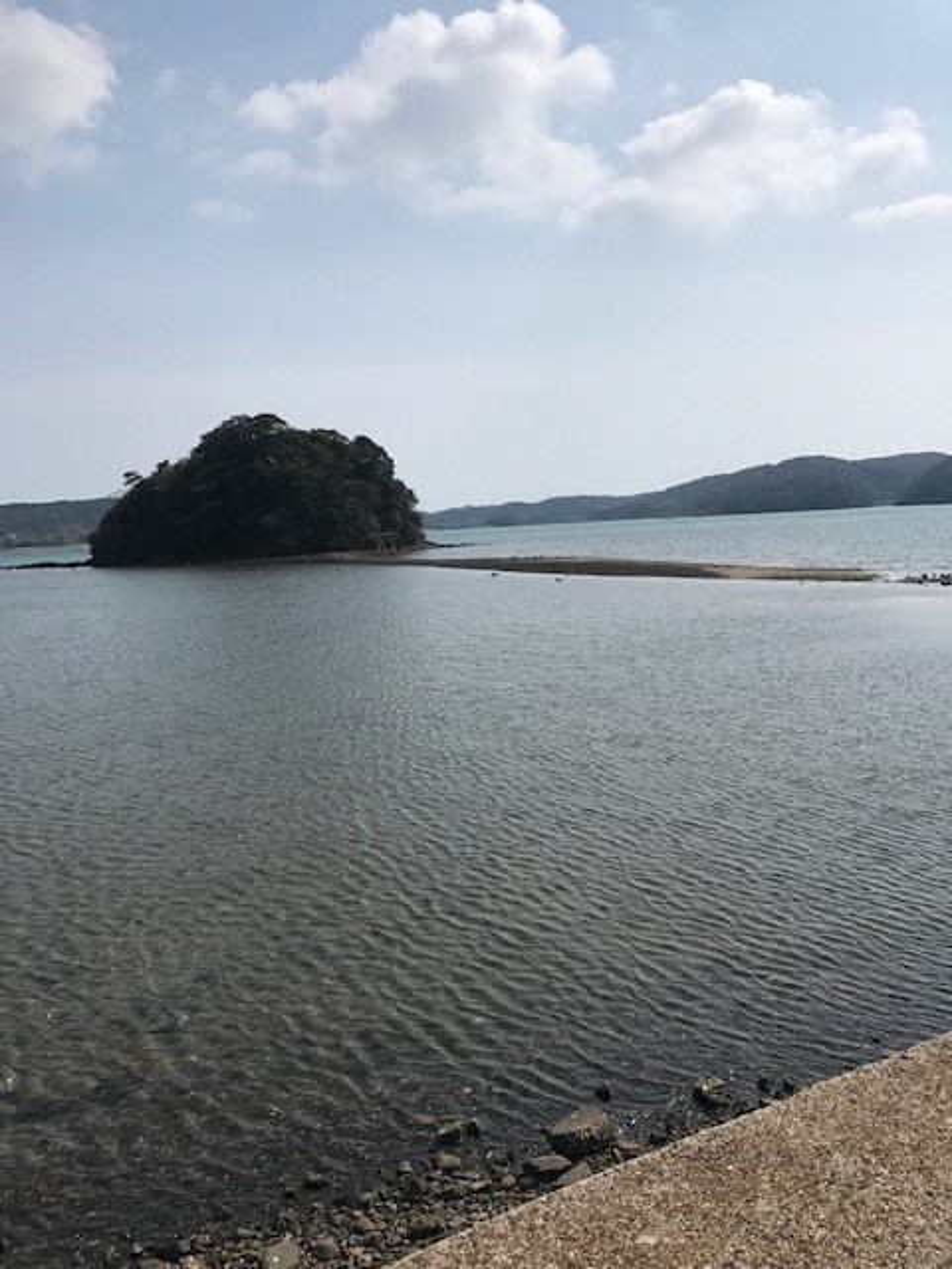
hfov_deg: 49.7
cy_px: 634
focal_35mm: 28
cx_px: 476
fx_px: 1027
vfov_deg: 63.4
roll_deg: +4.2
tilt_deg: -5.0
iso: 20
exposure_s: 1/5650
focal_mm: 3.99
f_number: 1.8
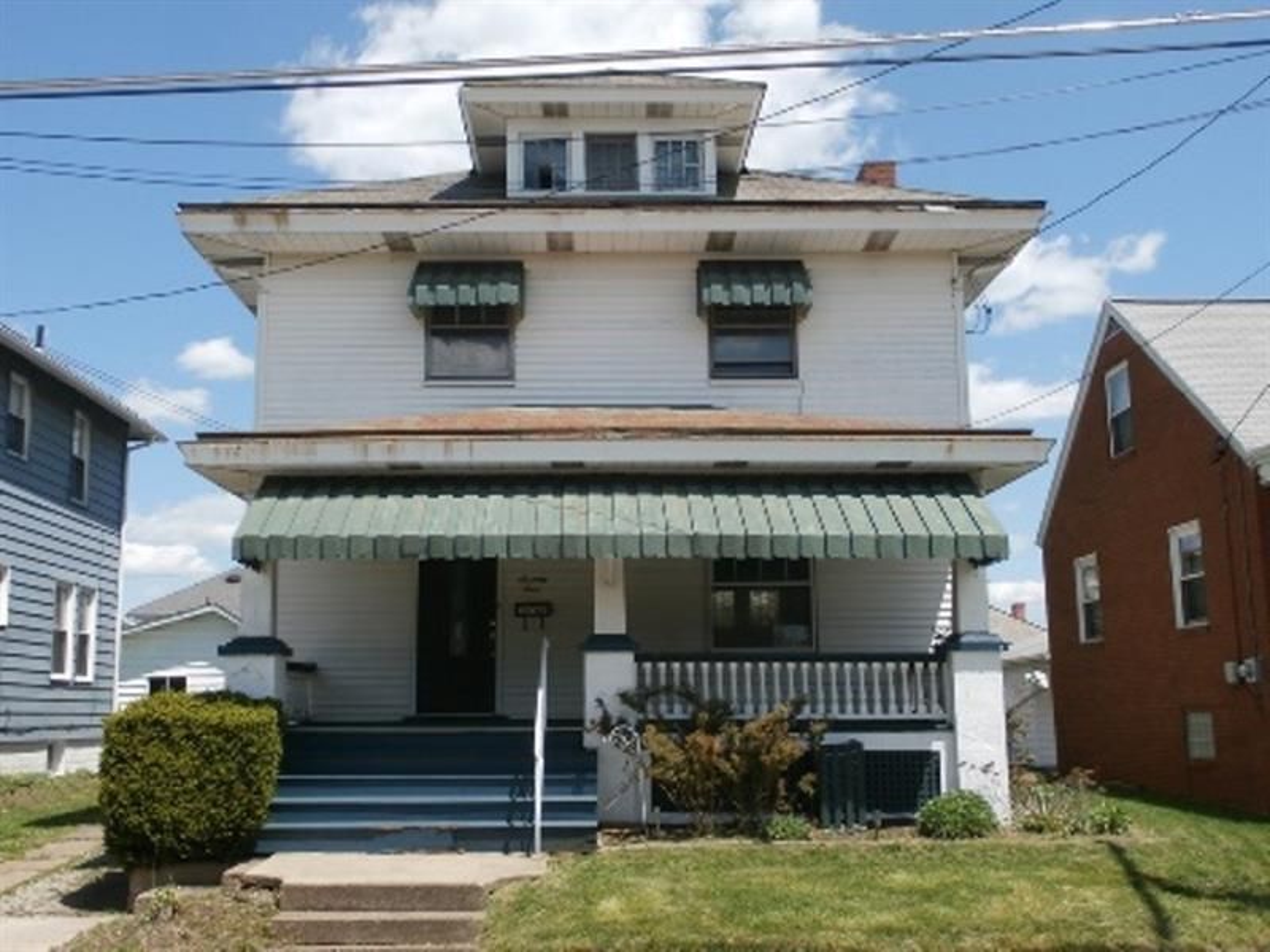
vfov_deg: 41.8
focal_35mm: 34
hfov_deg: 54.0
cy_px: 476
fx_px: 1247
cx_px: 635
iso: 100
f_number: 3.4
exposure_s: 1/1000
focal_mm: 6
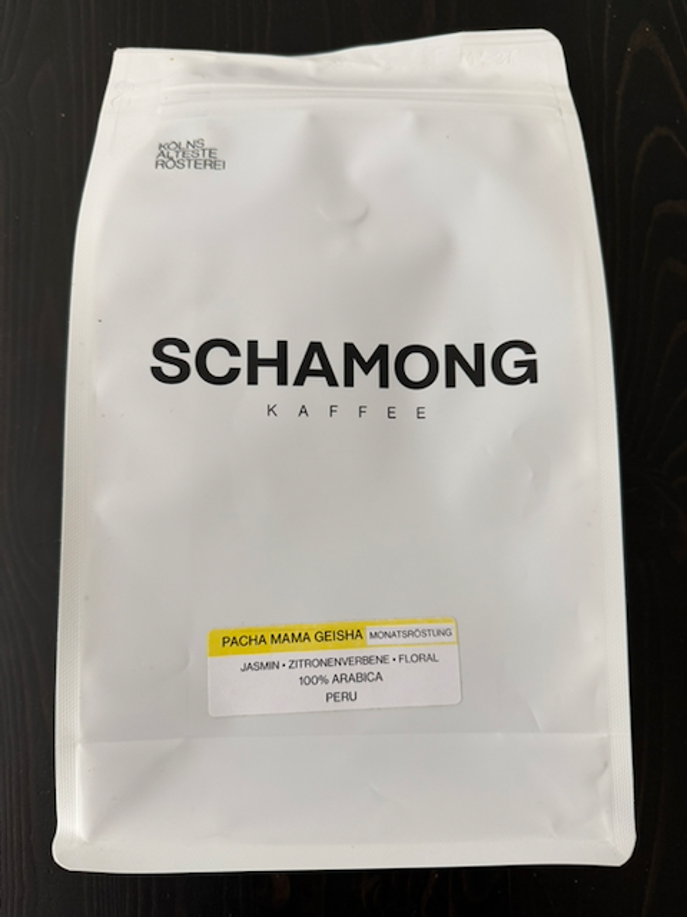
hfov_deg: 56.8
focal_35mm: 24
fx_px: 635
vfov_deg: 71.6
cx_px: 344
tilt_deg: -85.5
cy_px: 458
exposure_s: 1/121
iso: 160
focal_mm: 6.76
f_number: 1.78
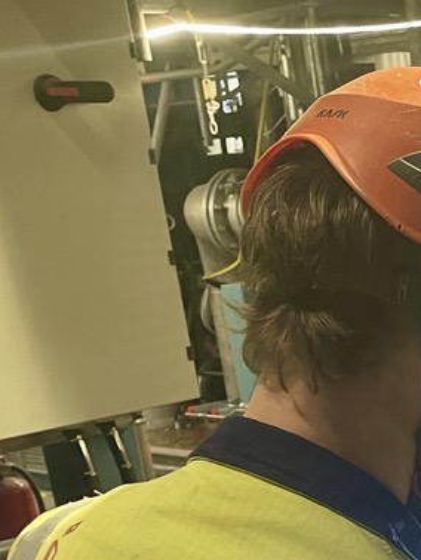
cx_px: 615
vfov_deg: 19.6
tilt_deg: -27.3
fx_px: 1425
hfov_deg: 15.6
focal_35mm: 88
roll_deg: +3.8
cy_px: 815
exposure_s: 1/50
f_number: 1.6
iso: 80
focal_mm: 4.2
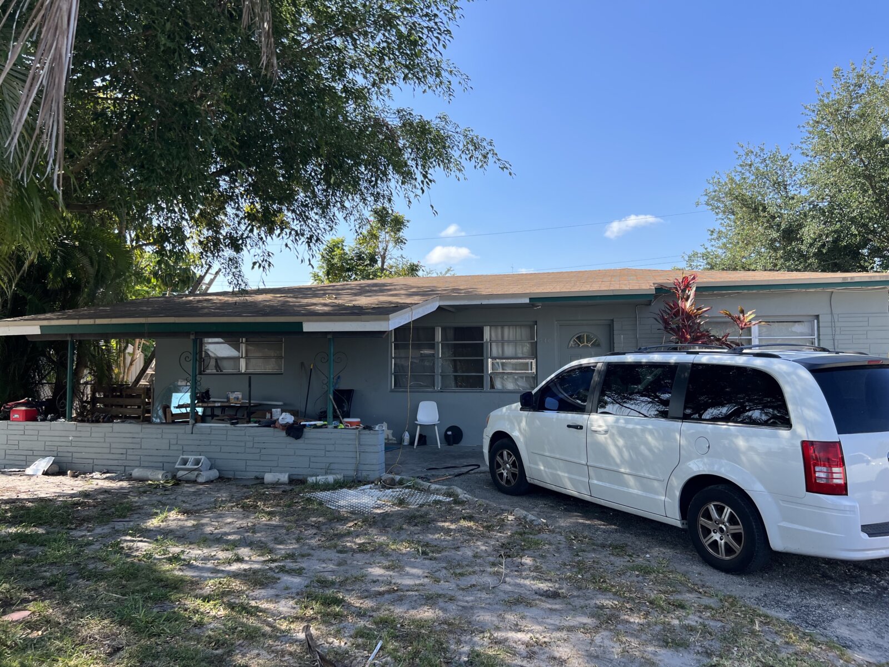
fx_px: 668
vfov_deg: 53.1
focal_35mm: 26
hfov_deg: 67.3
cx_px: 444
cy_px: 334
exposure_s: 1/2353
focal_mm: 5.7
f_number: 1.5
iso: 50
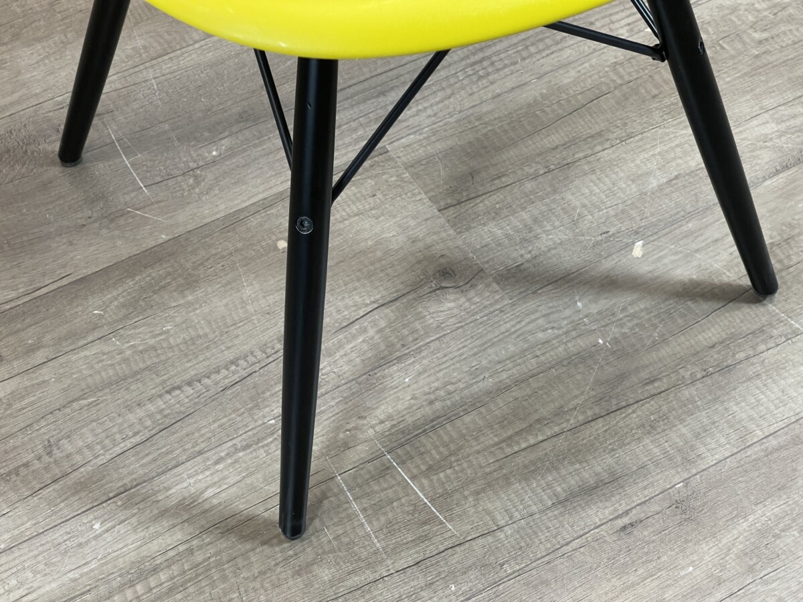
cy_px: 301
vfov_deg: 22.9
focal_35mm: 64
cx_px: 402
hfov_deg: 30.3
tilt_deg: -52.5
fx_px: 1485
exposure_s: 1/50
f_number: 2.2
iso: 160
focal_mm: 7.5
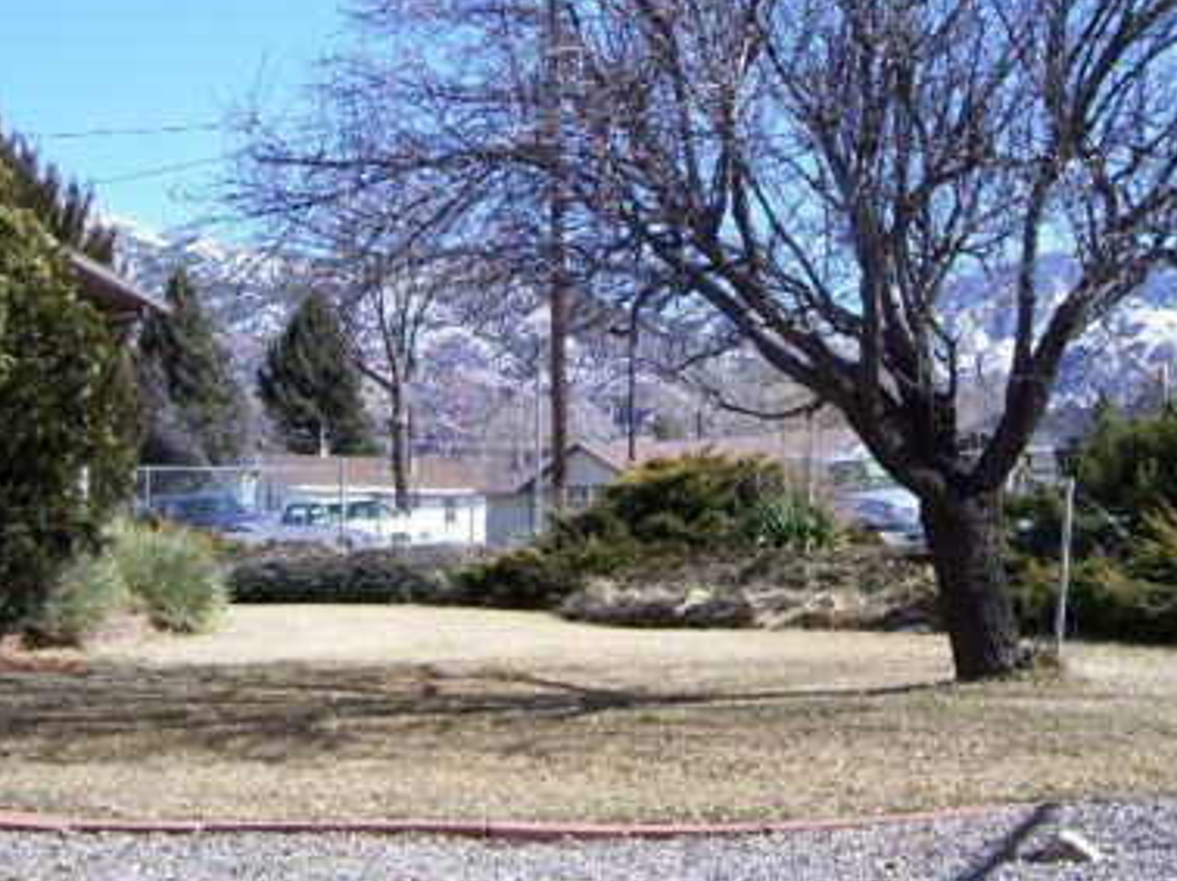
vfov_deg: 23.7
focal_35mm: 61
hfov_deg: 31.7
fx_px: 2073
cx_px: 585
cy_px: 184
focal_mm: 6
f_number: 4.8
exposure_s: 1/400
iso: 80
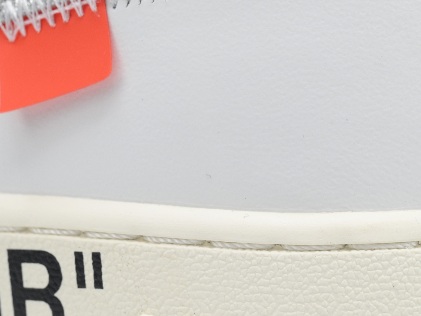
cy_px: 90
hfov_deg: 12.1
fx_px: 1982
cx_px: 306
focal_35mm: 163
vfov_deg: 9.1
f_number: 13
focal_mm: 77
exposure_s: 1/100
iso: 800
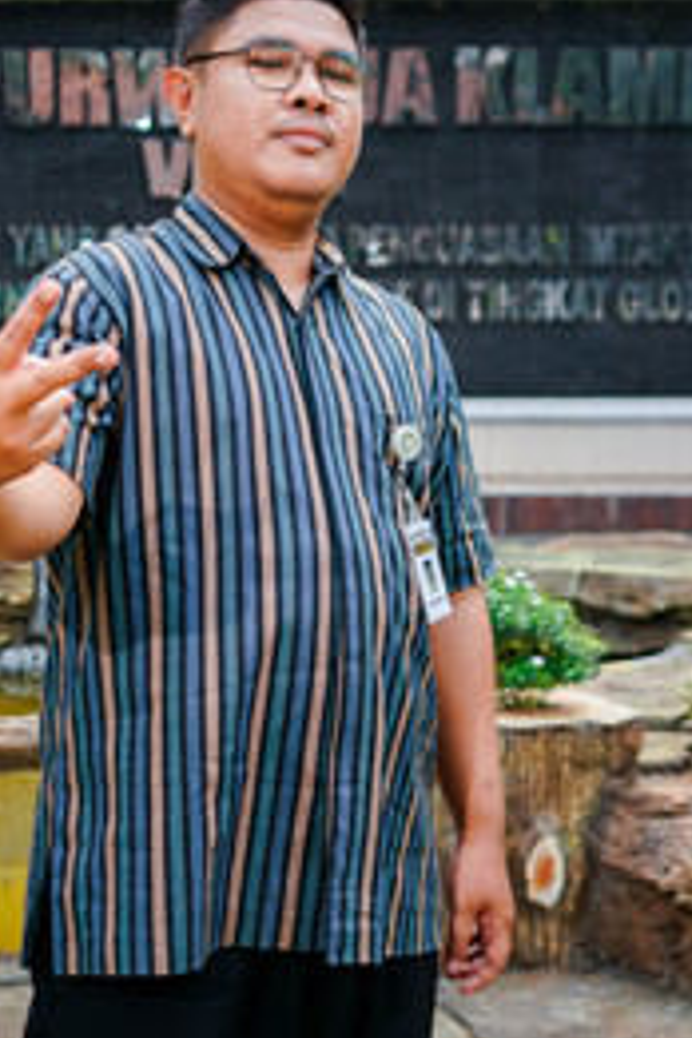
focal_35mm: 67
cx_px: 247
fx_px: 1932
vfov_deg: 30.0
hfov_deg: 20.3
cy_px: 410
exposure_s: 1/800
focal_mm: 35
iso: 200
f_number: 3.2
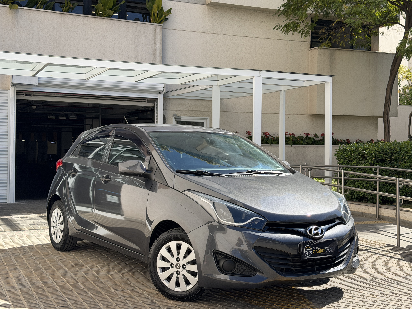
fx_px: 571
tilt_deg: -0.5
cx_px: 206
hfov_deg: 39.7
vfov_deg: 30.3
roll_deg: +0.2
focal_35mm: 48
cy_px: 154
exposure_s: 1/2273
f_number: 1.78
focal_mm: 6.76
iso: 64
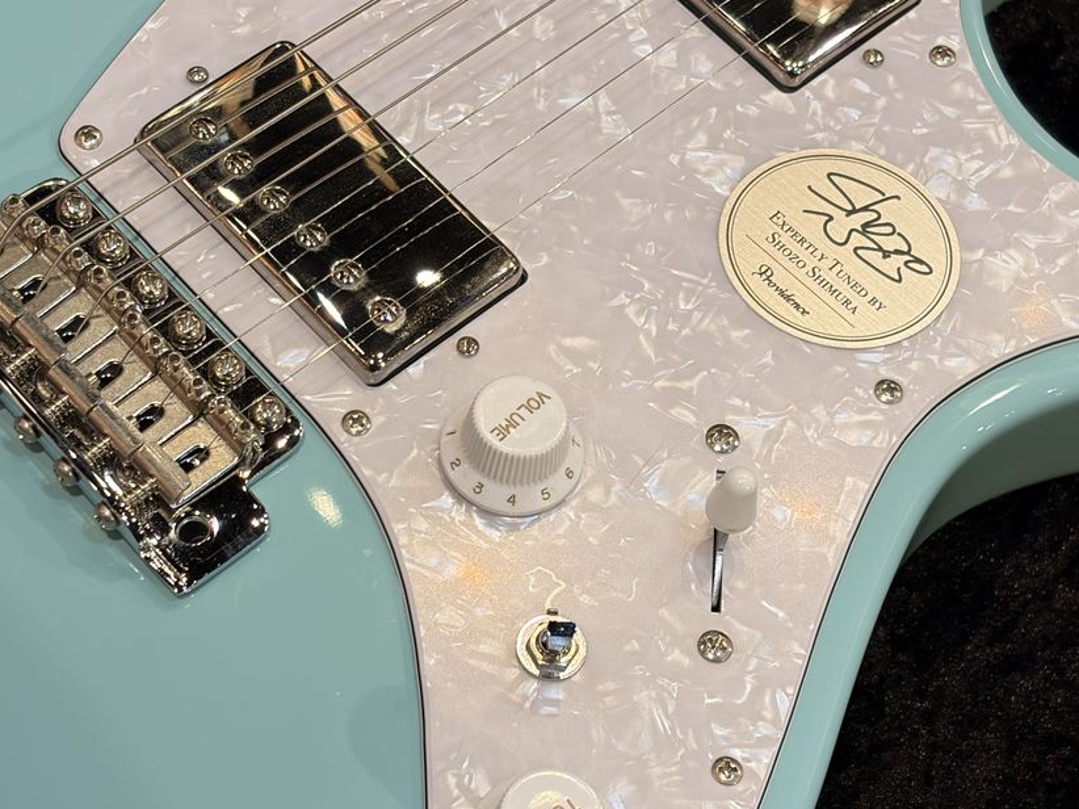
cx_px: 407
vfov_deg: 18.2
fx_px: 2524
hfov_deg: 24.1
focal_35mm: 81
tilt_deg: -57.1
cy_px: 397
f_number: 1.6
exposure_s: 1/60
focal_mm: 5.96
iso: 50
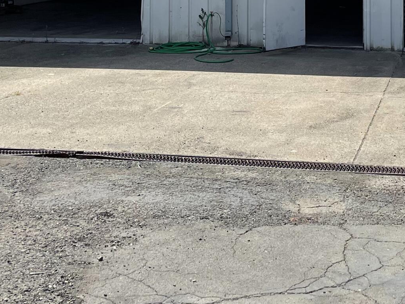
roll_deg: +0.9
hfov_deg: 25.5
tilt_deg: +0.0
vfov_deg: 18.4
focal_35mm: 76
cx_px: 274
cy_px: -58
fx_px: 889
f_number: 1.6
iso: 32
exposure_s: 1/5291
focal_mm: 4.2
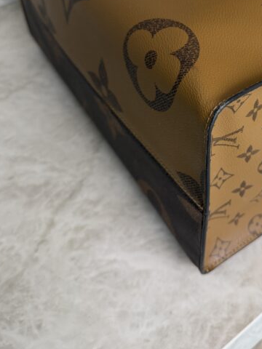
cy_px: 94
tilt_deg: -42.5
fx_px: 404
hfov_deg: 34.8
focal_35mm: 40
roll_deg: +1.4
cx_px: 211
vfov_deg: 45.4
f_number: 1.78
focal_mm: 6.76
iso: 160
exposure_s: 1/120
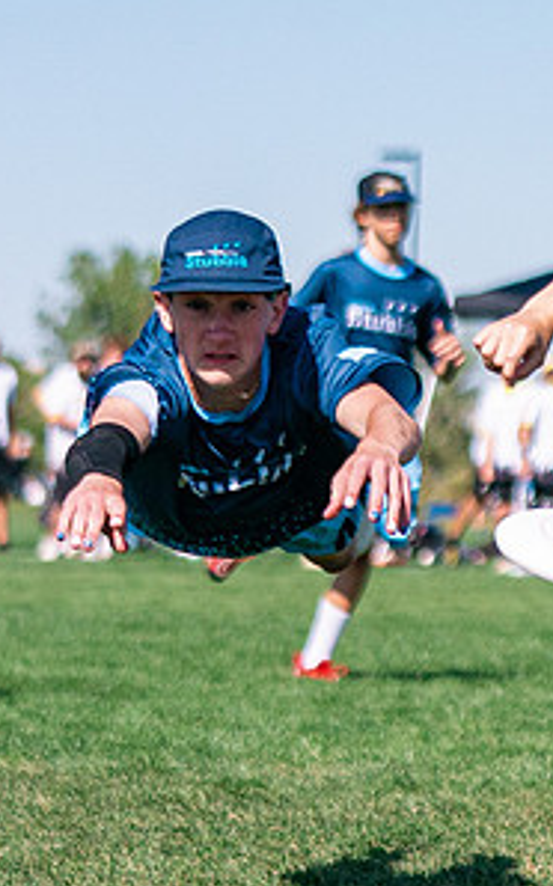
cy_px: 468
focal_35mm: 280
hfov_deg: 4.6
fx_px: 6758
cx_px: 916
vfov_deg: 7.5
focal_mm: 70
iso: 400
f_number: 2.8
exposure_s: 1/12800
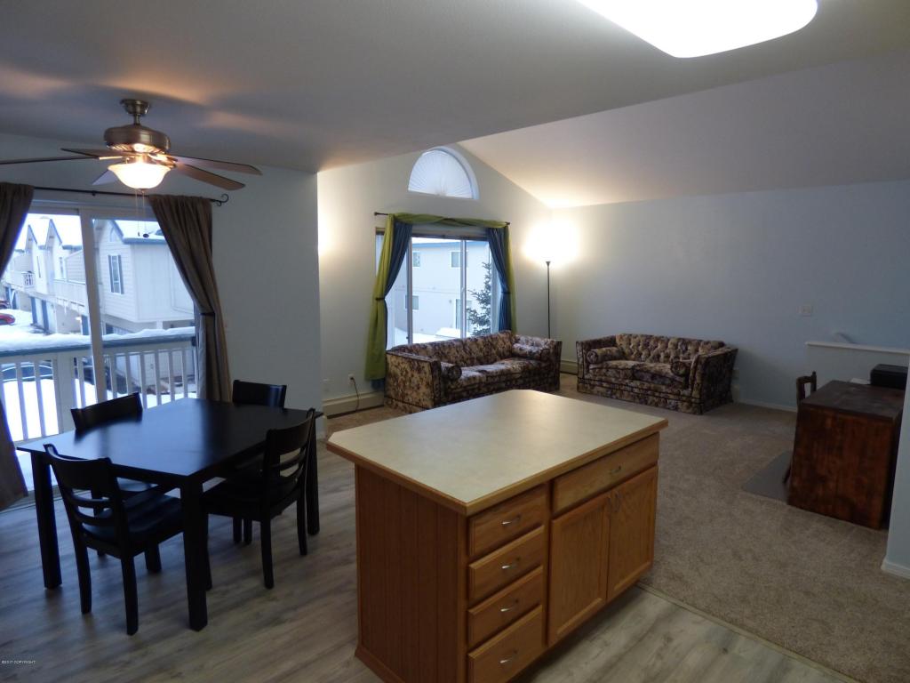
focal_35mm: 20
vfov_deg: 66.0
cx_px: 455
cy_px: 342
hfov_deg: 81.7
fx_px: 526
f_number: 2.8
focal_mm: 3.58
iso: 200
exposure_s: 1/60
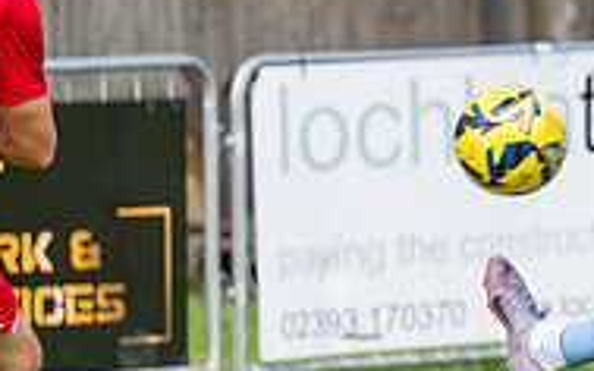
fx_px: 11798
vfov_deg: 1.8
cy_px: 148
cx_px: 977
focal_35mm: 729
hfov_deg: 2.9
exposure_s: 1/1000
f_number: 2.8
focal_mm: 150
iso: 125
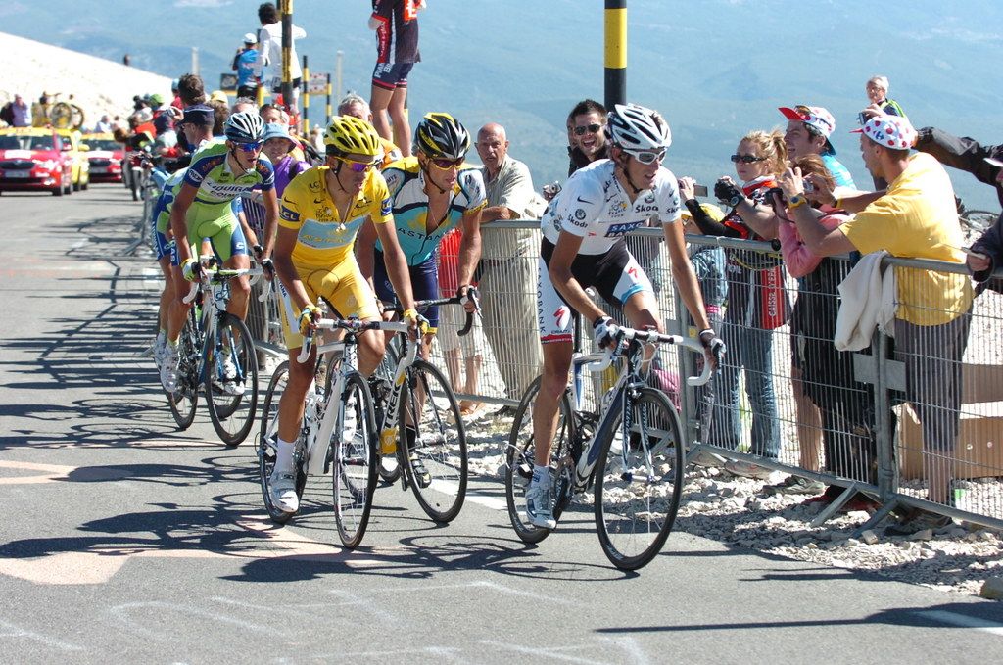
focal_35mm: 123
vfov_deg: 11.1
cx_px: 502
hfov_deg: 16.7
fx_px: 3421
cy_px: 332
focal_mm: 82
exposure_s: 1/1000
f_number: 6.3
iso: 400
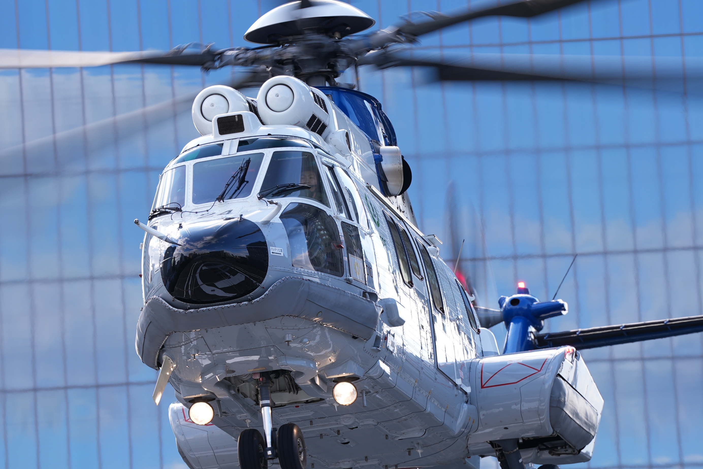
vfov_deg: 5.3
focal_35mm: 259
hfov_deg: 7.9
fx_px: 5060
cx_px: 352
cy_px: 234
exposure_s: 1/125
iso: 80
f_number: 5.6
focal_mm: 173
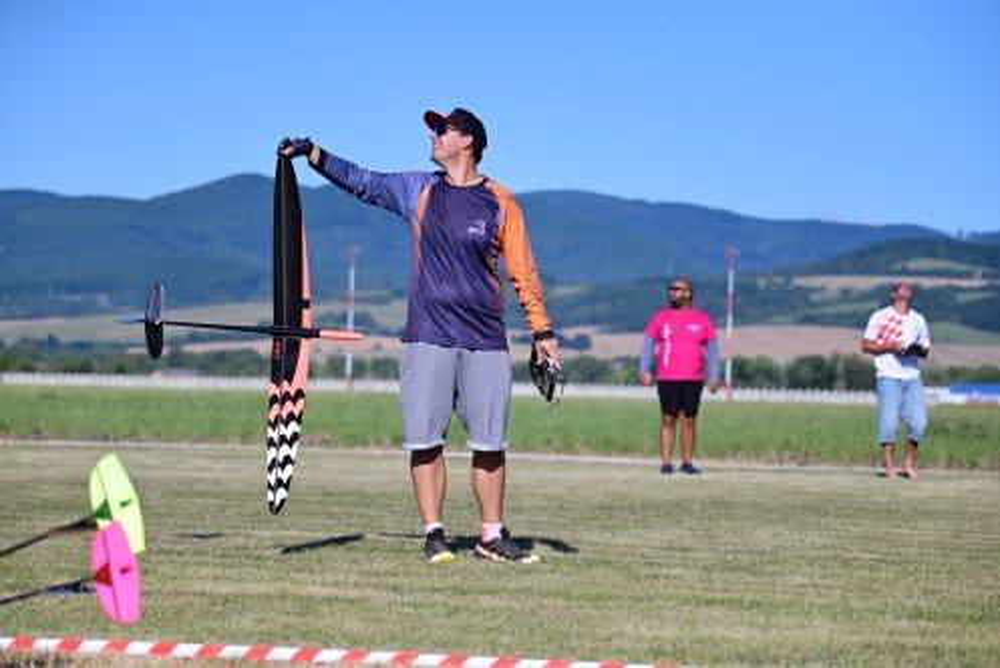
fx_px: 4169
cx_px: 500
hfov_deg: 13.7
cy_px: 334
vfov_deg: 9.2
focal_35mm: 150
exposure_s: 1/8000
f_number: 5
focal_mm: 150
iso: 800
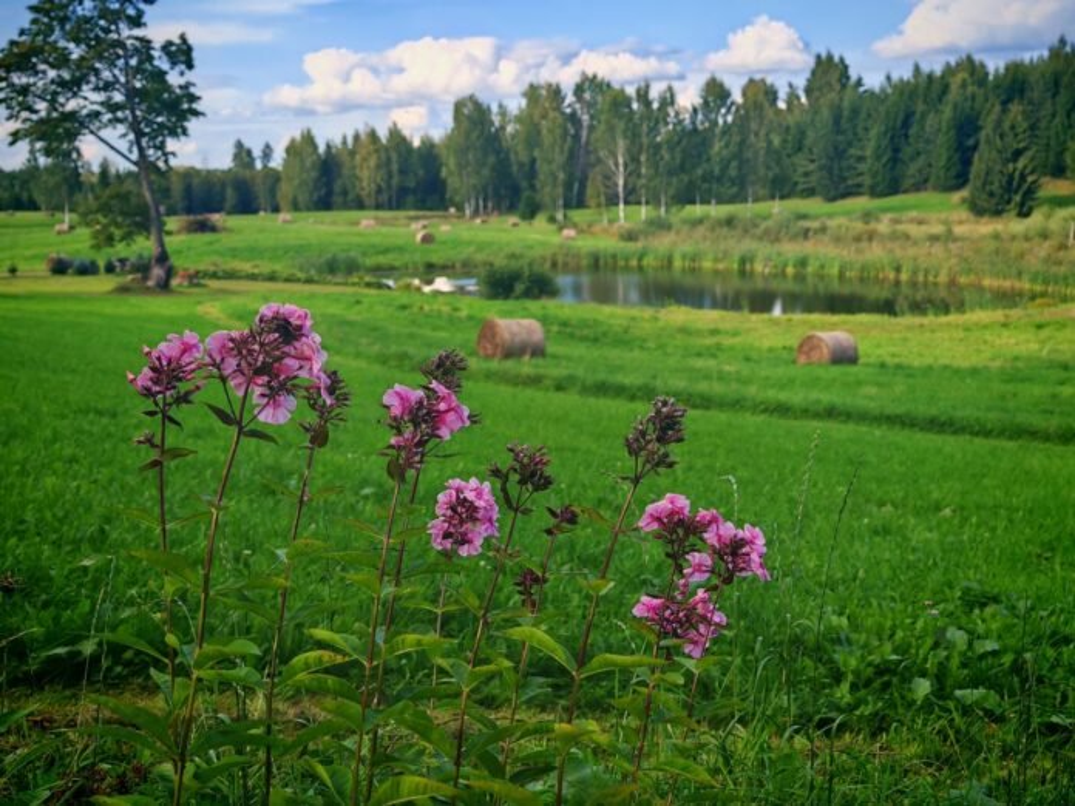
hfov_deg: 42.1
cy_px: 403
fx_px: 1397
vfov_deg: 32.2
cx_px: 538
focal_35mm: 45
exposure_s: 1/1700
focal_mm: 7.62
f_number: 1.6
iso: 50
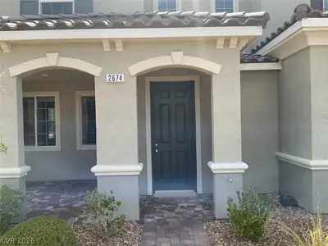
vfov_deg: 48.2
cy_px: 123
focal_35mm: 29
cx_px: 164
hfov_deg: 61.7
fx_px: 275
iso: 16
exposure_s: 1/804
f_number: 1.8
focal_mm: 3
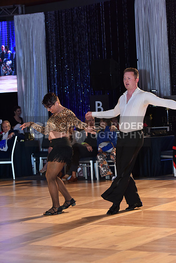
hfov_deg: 13.7
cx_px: 88
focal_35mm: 100
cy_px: 132
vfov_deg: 20.4
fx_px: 733
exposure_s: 1/250
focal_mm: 100
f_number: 5
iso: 2000
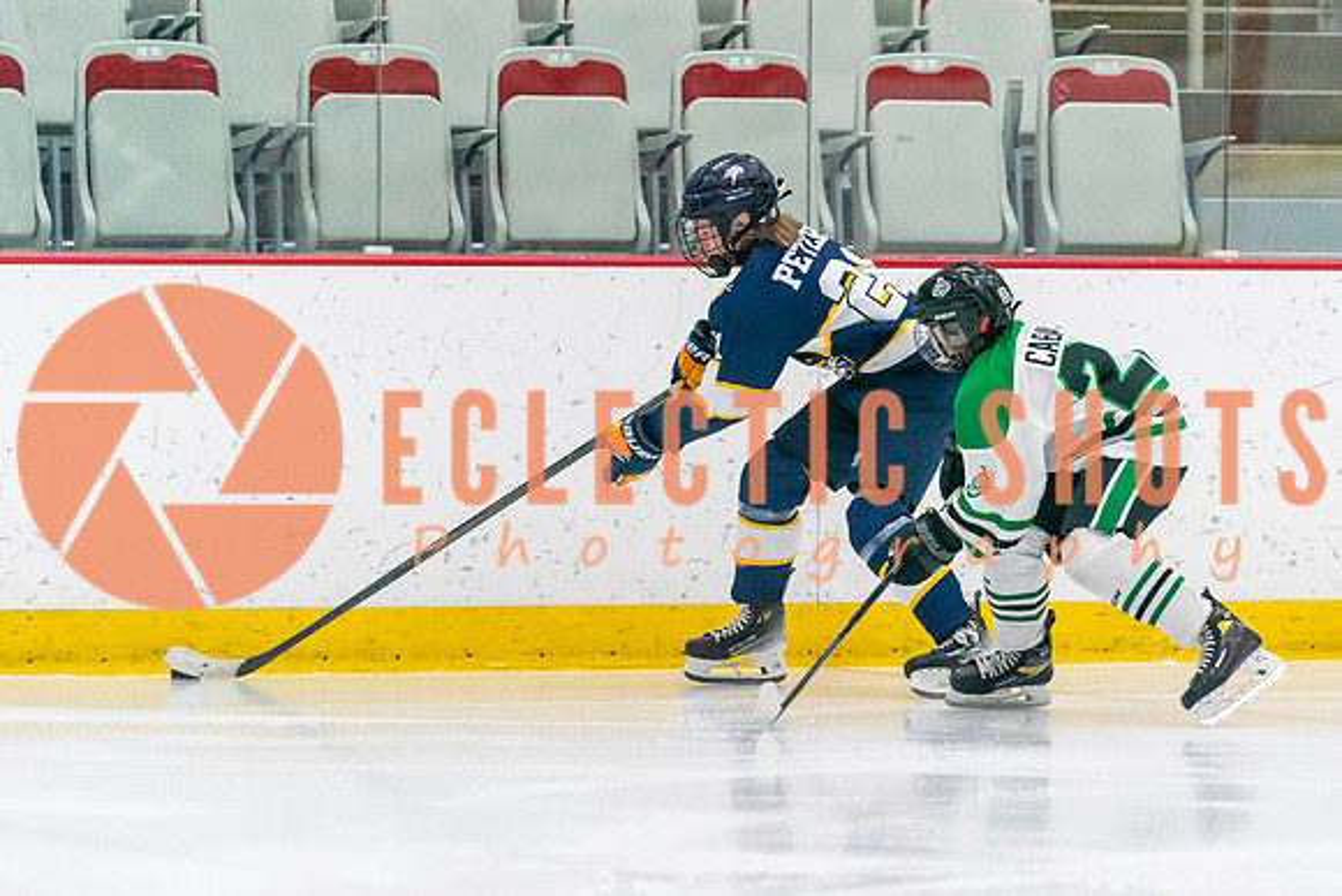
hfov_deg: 6.8
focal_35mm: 304
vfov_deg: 4.5
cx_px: 781
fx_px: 11348
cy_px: 531
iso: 4000
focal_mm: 200
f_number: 2.8
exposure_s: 1/1600
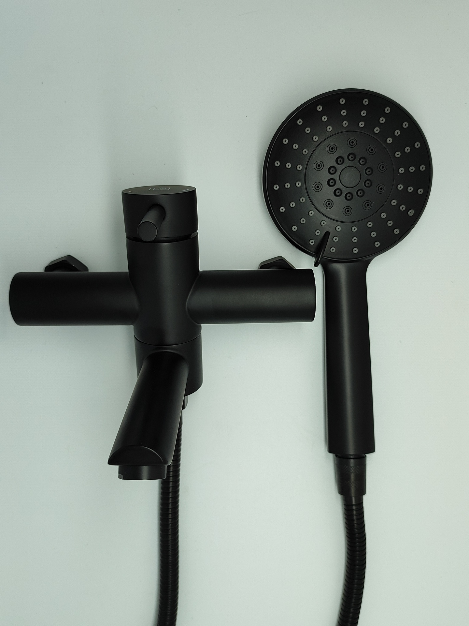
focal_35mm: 24
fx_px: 434
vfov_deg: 71.6
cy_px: 313
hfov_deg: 56.8
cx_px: 234
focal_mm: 5.89
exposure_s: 1/250
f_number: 1.89
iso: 125
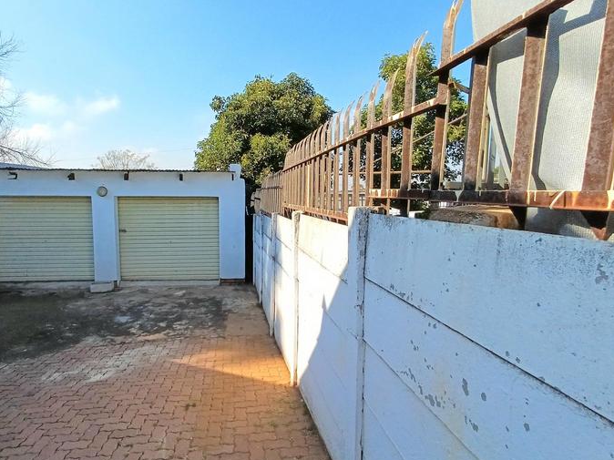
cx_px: 261
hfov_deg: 84.1
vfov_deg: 68.6
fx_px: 337
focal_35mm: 19
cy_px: 229
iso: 40
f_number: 2.2
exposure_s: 1/1250
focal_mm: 1.64
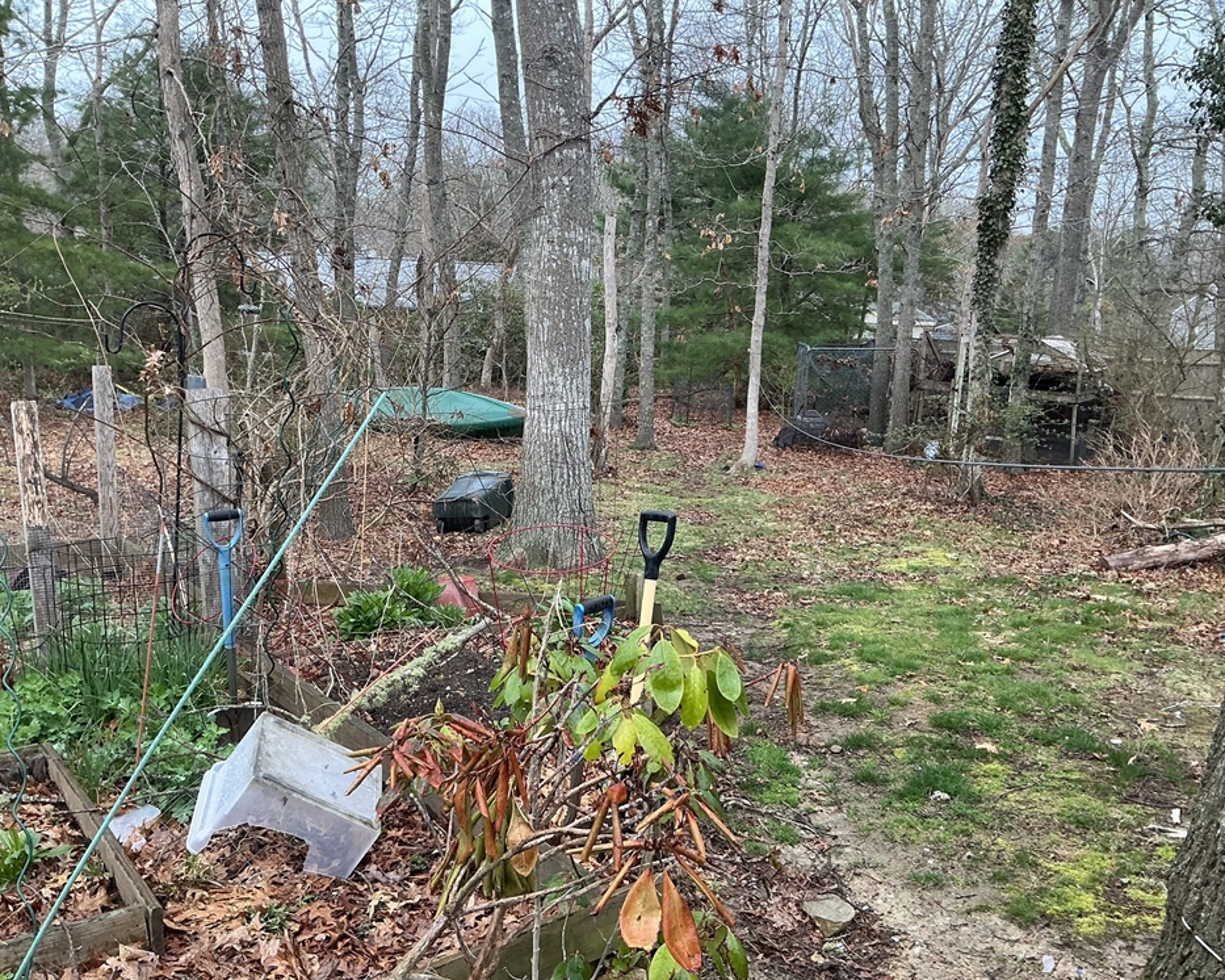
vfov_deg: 48.5
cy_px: 502
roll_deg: -2.0
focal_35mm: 30
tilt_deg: -11.6
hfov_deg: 58.8
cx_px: 614
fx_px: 1087
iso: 40
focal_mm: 3
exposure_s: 1/120
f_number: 1.8
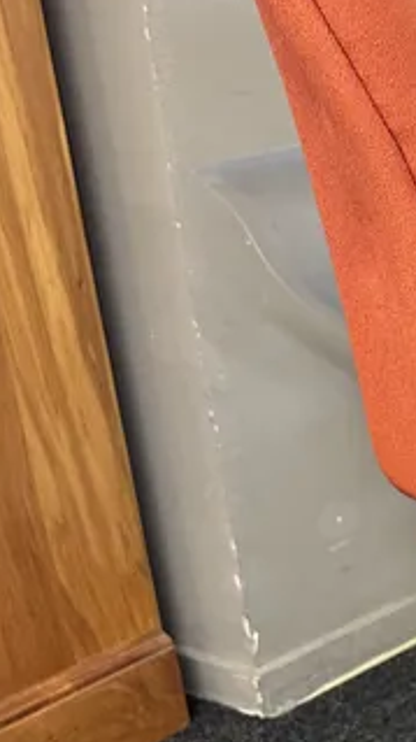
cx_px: 753
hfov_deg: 13.0
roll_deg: +0.4
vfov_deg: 24.4
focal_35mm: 84
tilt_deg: -27.8
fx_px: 1650
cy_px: 712
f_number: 1.78
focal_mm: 6.86
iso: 250
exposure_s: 1/50
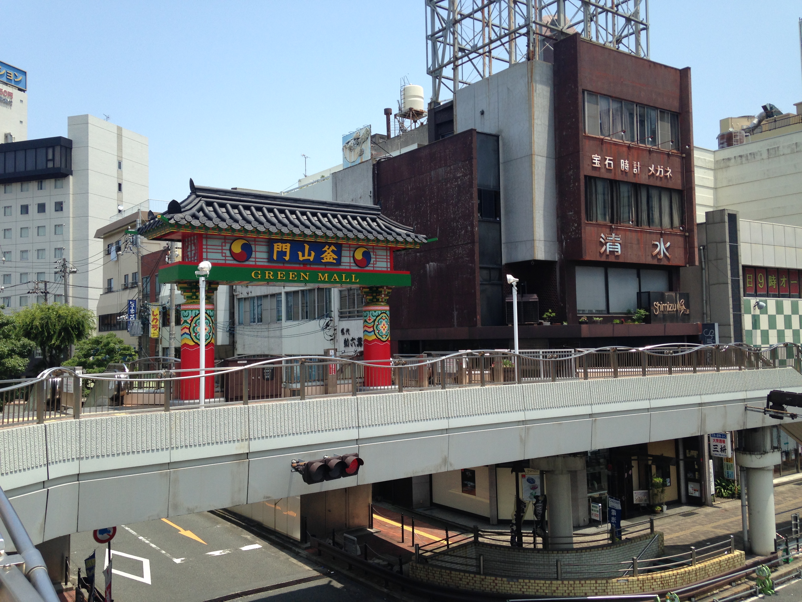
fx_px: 765
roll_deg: +0.3
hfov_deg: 55.4
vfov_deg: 42.9
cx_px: 401
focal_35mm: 33
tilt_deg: +4.1
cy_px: 301
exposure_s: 1/1178
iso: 50
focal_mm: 4.12
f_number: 2.4
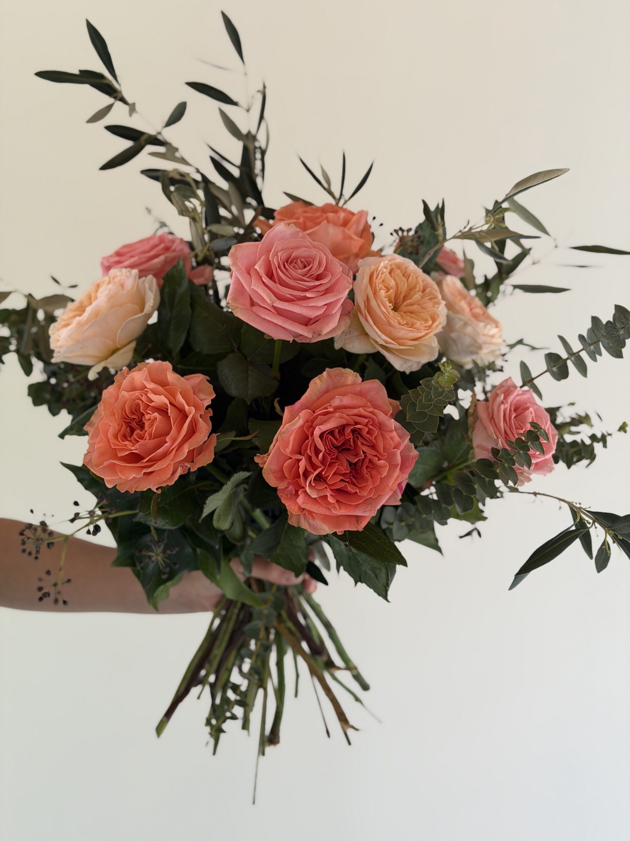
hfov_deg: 30.3
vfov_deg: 39.7
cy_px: 420
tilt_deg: -3.4
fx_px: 1165
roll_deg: -0.9
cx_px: 315
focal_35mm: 48
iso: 64
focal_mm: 6.76
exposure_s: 1/121
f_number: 1.78
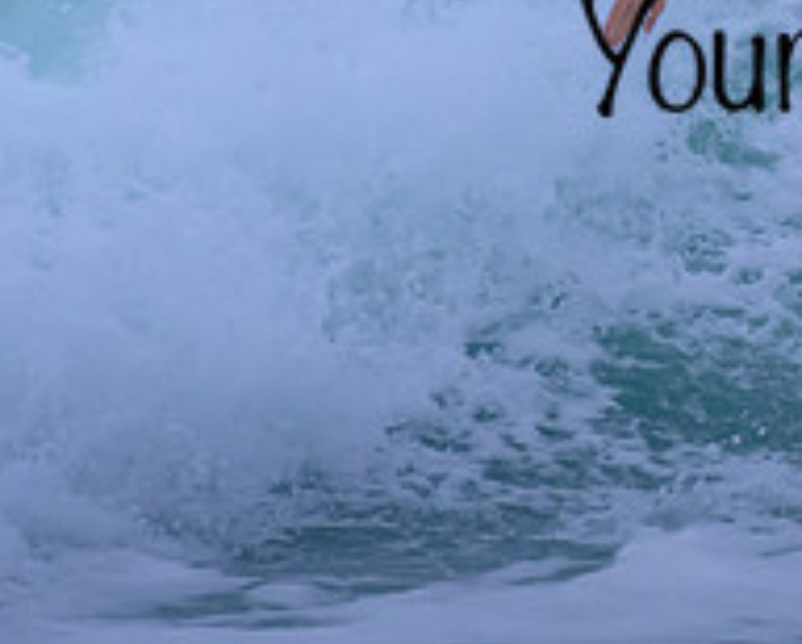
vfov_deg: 0.6
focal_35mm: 2551
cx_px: 1011
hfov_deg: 0.8
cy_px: 15
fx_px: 60612
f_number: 11
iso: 11400
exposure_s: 1/500
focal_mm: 900
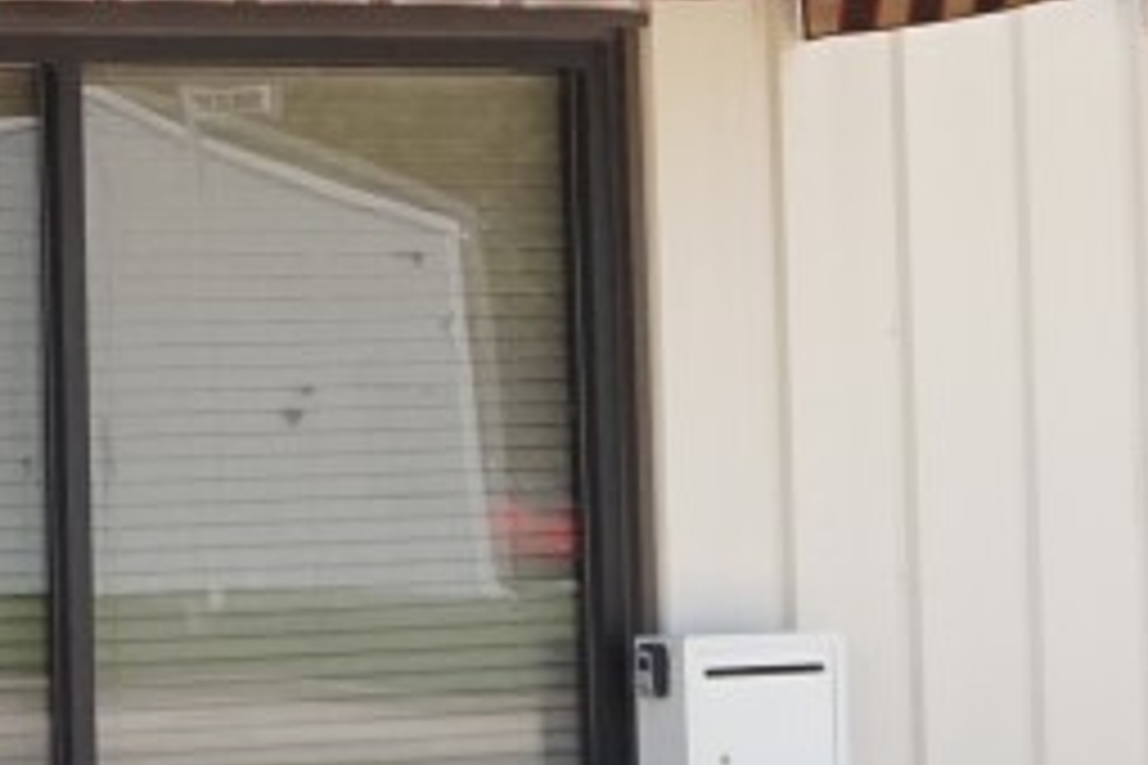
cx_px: 351
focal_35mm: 191
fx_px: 6090
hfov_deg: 10.8
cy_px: 4
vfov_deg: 7.2
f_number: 4
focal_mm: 20
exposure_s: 1/4000
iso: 800
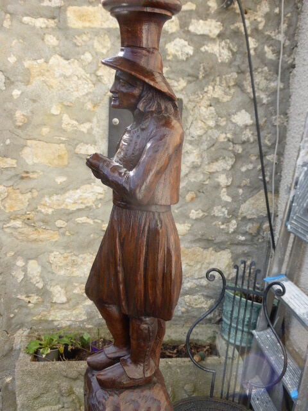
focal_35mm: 35
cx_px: 154
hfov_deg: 40.7
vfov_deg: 52.6
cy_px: 206
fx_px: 415
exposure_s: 1/200
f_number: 3.7
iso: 100
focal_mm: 6.1
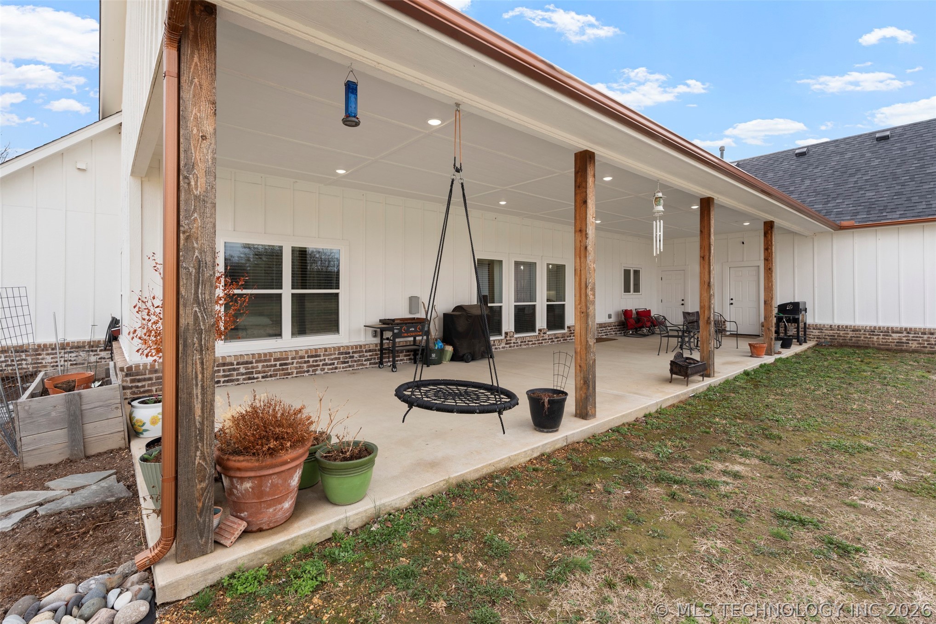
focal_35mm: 16
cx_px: 468
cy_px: 312
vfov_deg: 73.7
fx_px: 416
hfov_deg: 96.7
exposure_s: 1/80
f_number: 8
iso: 160
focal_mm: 16
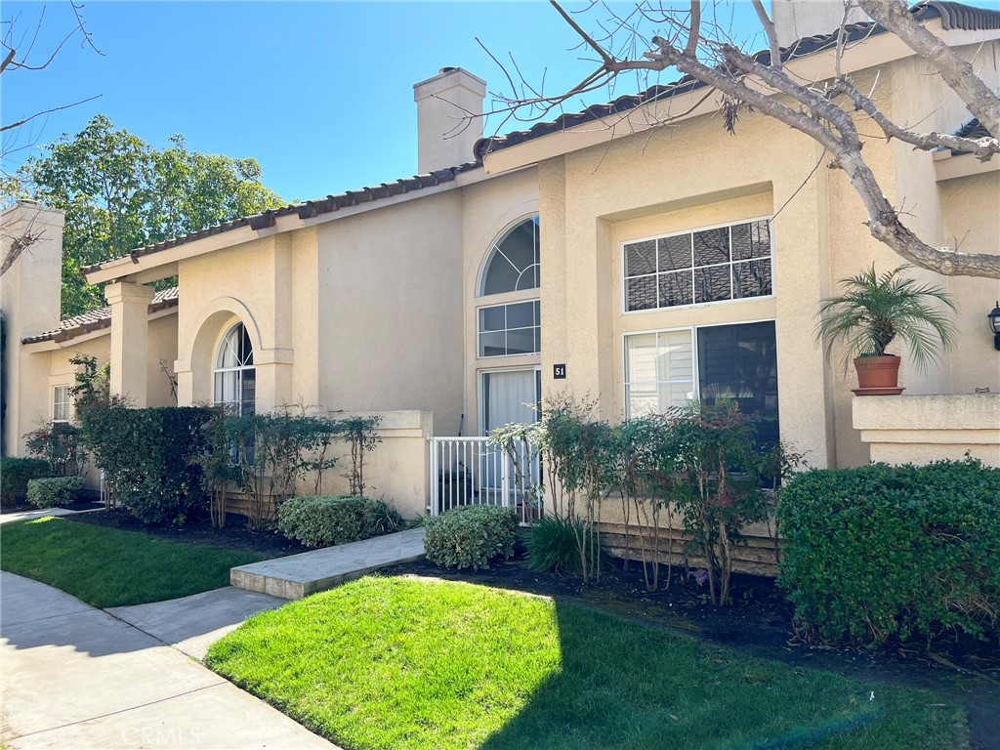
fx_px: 751
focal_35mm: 26
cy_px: 375
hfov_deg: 67.3
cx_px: 500
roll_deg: -0.2
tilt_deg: +3.6
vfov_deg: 53.1
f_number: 1.5
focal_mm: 5.7
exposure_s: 1/1531
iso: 50
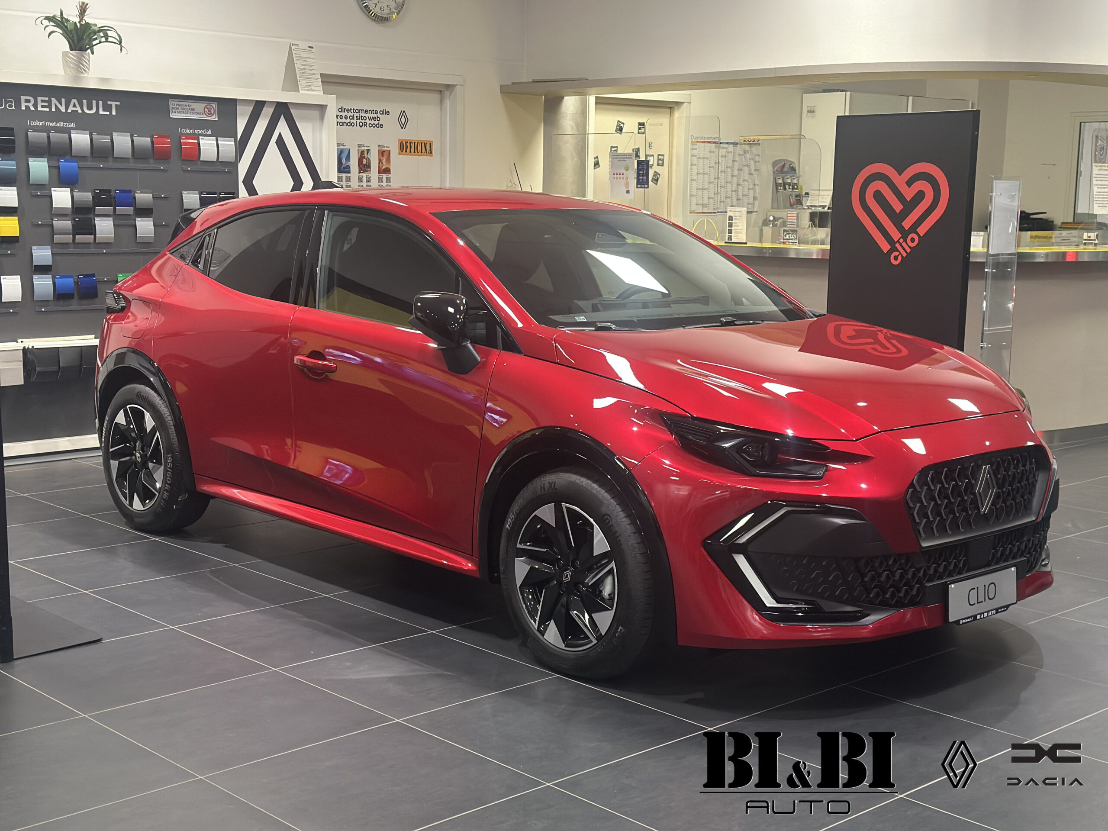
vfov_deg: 30.3
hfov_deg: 39.7
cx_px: 554
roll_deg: -0.3
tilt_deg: -8.6
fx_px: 1536
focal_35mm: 48
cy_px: 416
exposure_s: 1/60
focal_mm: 6.86
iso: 320
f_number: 1.78
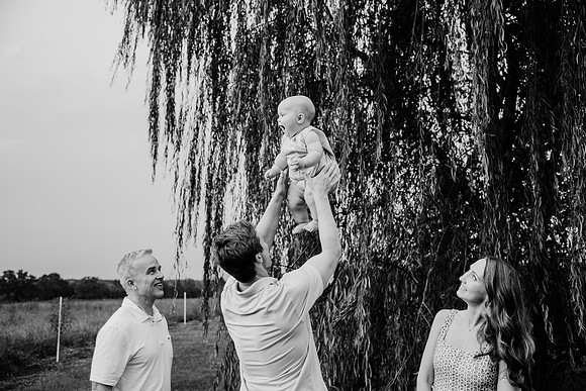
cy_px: 196
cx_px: 293
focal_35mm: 40
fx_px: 651
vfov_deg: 33.4
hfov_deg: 48.4
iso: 320
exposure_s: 1/400
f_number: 4
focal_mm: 40
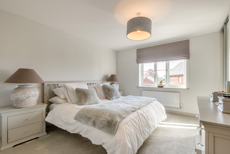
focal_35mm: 16
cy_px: 77
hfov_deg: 96.7
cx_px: 115
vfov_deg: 73.8
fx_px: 102
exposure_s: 1/30
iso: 100
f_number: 8
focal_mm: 16
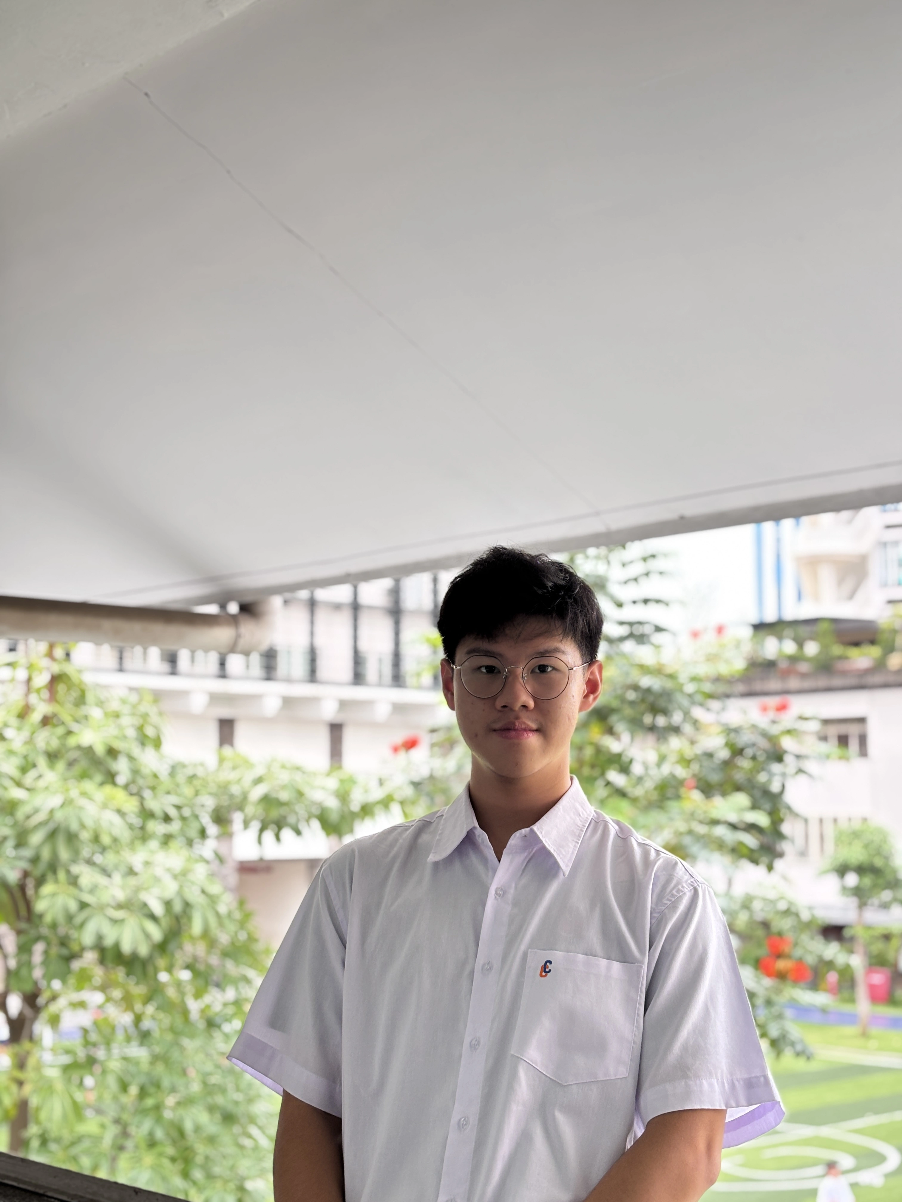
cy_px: 601
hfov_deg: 28.0
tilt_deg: +6.4
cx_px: 451
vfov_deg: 36.8
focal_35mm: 52
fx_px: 1807
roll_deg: -0.6
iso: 50
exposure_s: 1/100
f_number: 1.6
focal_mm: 5.96
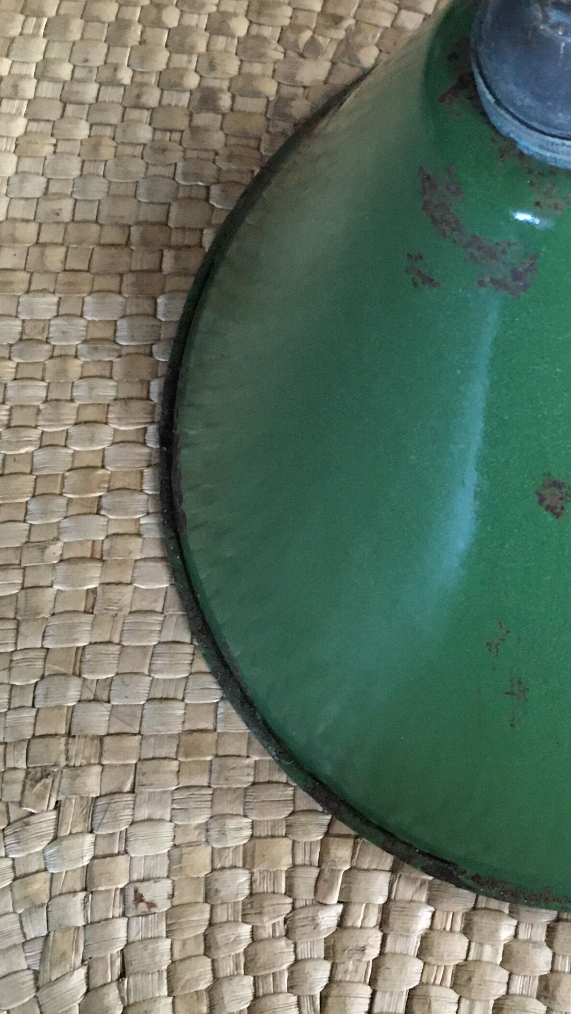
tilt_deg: -69.0
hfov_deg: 19.0
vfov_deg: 34.3
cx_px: 605
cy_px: 428
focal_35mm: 61
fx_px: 1641
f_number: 2.2
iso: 200
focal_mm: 4.15
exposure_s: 1/17
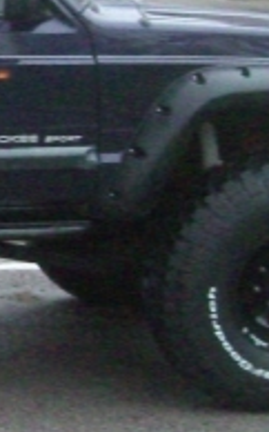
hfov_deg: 9.2
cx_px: -271
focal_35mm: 133
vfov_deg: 15.7
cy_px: 192
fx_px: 1562
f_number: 2.8
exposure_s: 1/60
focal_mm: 7.9
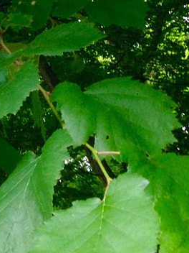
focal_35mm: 150
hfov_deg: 9.7
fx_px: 1092
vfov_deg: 12.1
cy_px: -207
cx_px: -62
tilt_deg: +51.5
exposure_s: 1/30
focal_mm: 4.12
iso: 50
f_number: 2.4
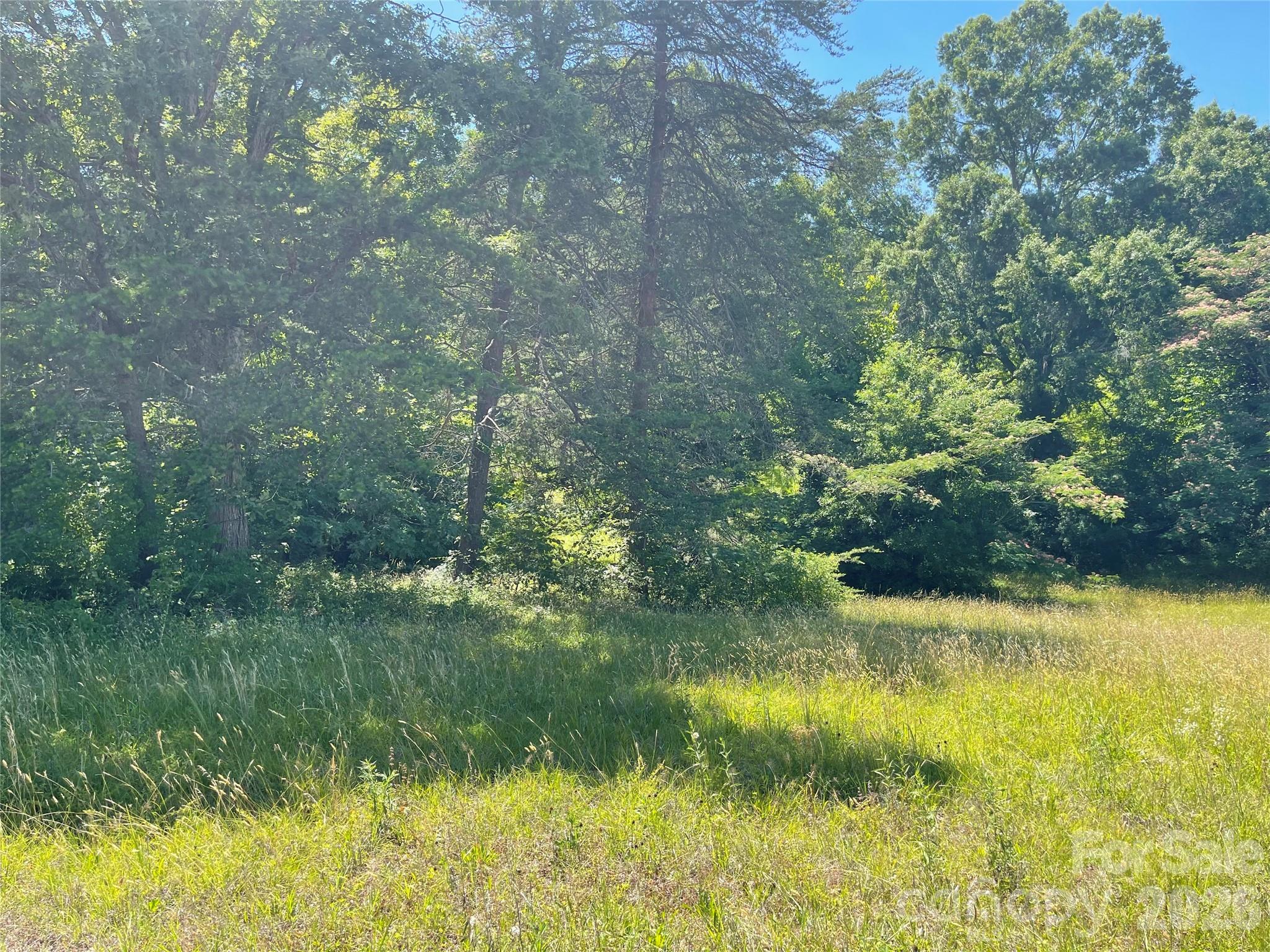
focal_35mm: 25
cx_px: 635
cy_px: 476
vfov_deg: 54.9
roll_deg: +3.8
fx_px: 917
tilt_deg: -0.4
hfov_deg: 69.4
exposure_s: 1/818
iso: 32
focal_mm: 5.1
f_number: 1.6
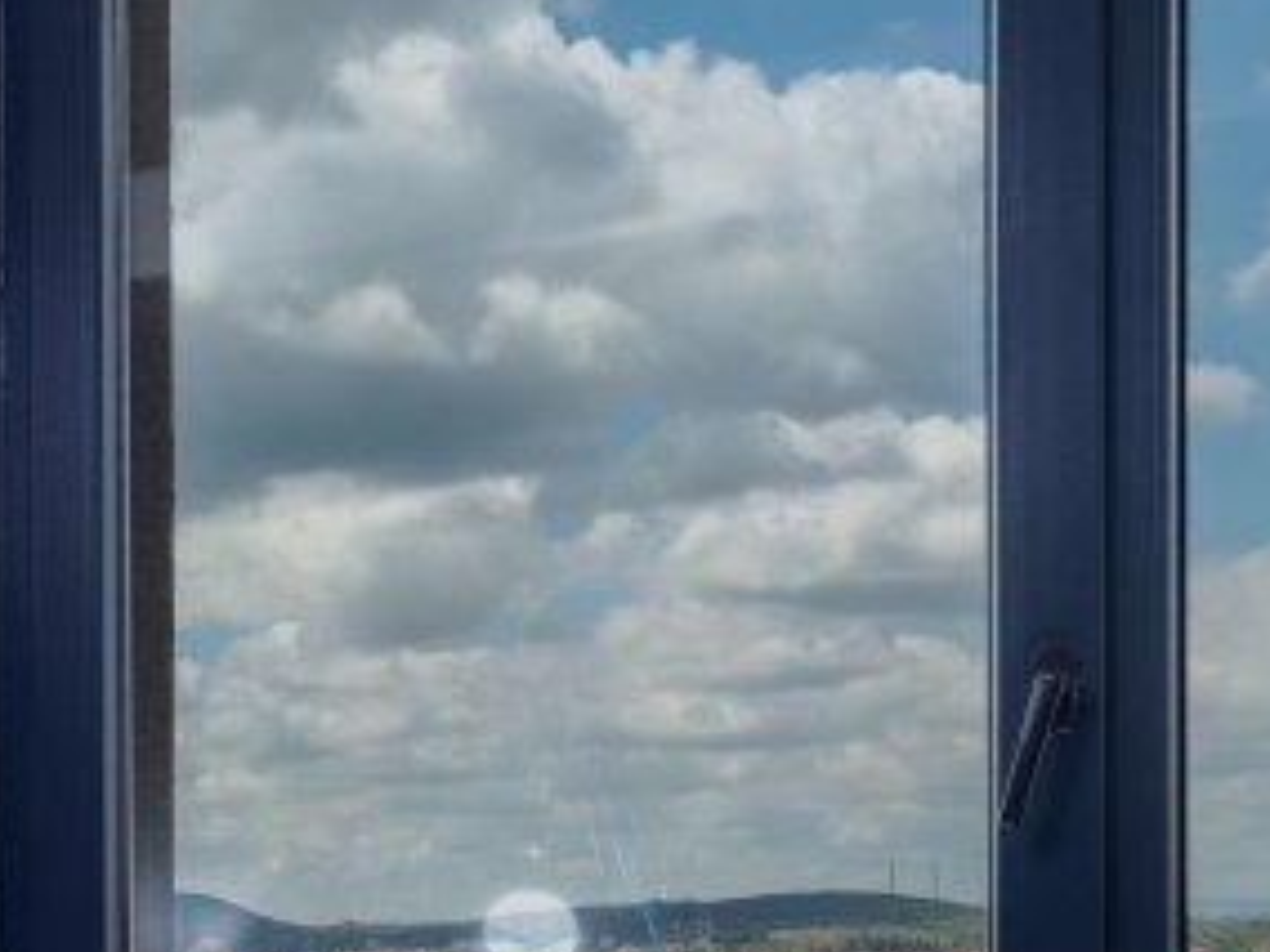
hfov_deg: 25.9
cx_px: -335
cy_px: 1305
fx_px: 2385
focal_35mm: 65
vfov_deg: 20.3
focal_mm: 23
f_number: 14
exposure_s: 1/160
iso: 320
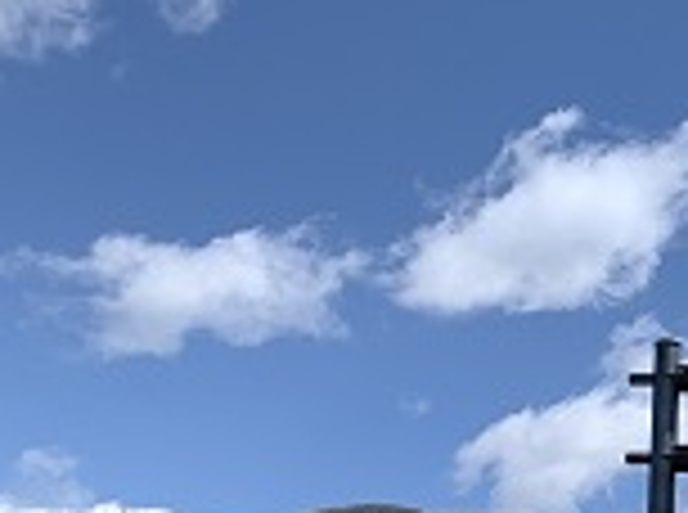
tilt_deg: +7.8
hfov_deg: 19.1
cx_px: 985
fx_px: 1824
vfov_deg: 15.3
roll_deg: -1.5
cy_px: 646
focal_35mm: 92
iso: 25
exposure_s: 1/2364
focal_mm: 4.25
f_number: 1.8
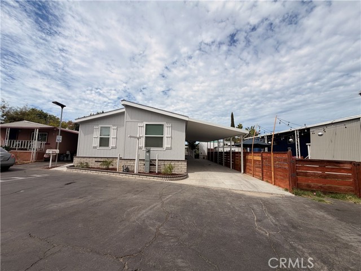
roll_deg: -1.4
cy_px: 136
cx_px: 180
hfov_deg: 102.1
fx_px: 146
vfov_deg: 85.7
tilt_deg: +5.6
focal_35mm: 14
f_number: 2.2
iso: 20
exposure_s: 1/2165
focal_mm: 2.22
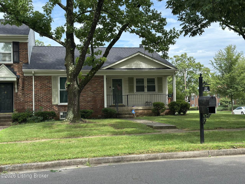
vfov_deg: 30.3
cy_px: 92
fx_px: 340
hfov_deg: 39.7
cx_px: 122
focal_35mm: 48
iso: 80
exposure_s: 1/1815
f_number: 1.78
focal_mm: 6.86
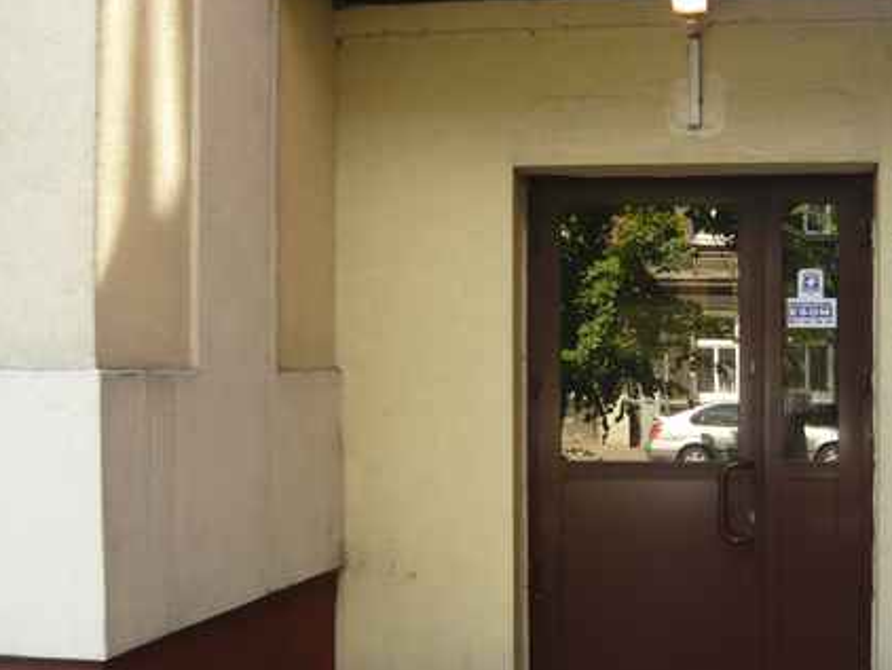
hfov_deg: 37.2
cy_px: 383
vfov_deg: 29.1
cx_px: 670
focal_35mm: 50
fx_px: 1289
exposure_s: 1/160
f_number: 2.8
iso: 100
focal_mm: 5.5
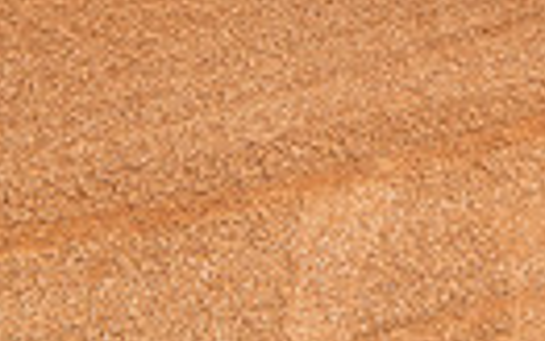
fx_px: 1248
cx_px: 587
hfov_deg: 23.3
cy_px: -512
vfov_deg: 12.1
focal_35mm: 84
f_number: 4.5
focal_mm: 24
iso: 400
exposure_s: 1/1000
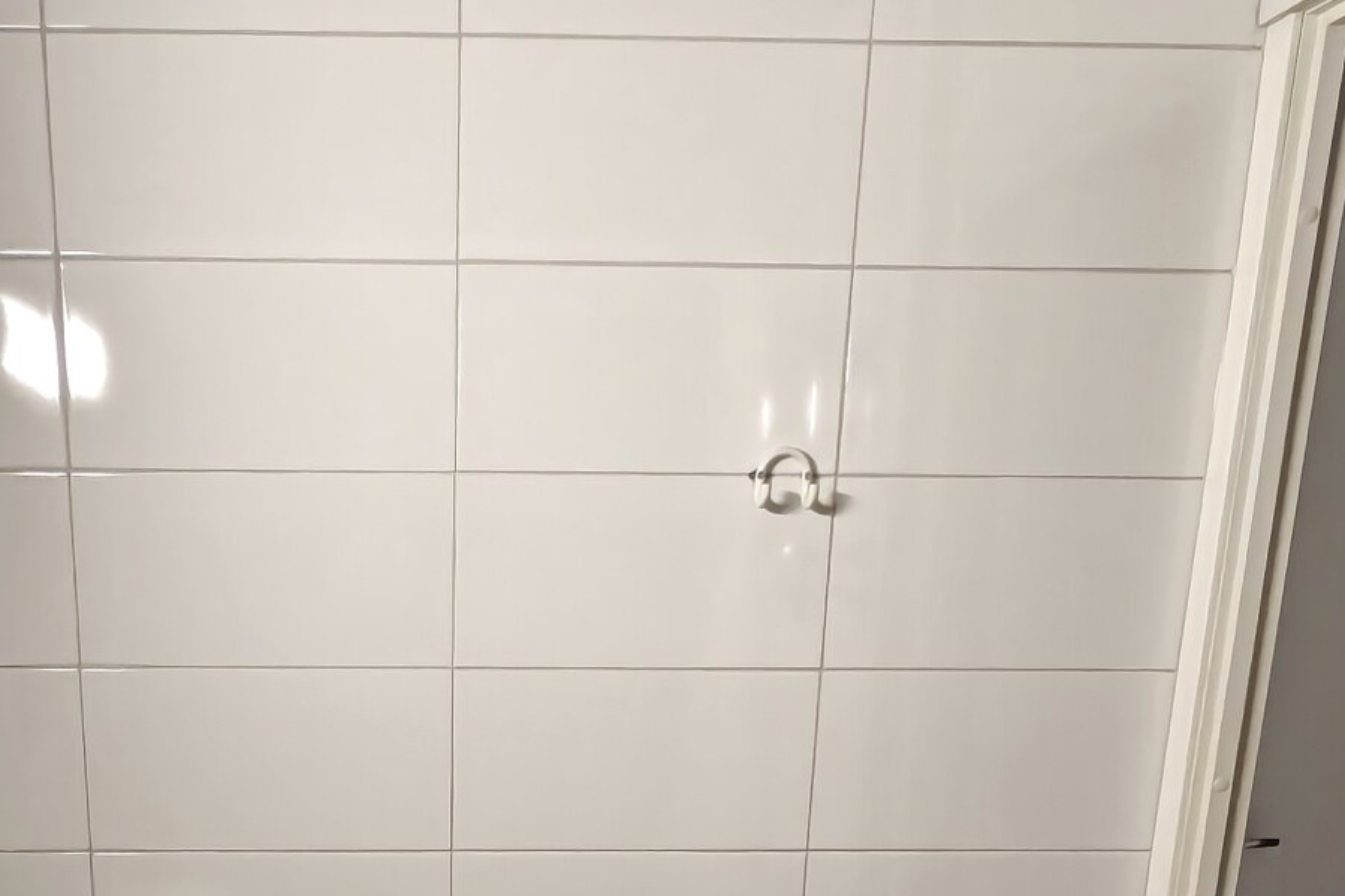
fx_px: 1494
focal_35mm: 40
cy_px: 903
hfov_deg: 47.6
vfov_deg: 30.9
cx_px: 444
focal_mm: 1.68
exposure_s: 1/50
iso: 320
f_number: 2.2
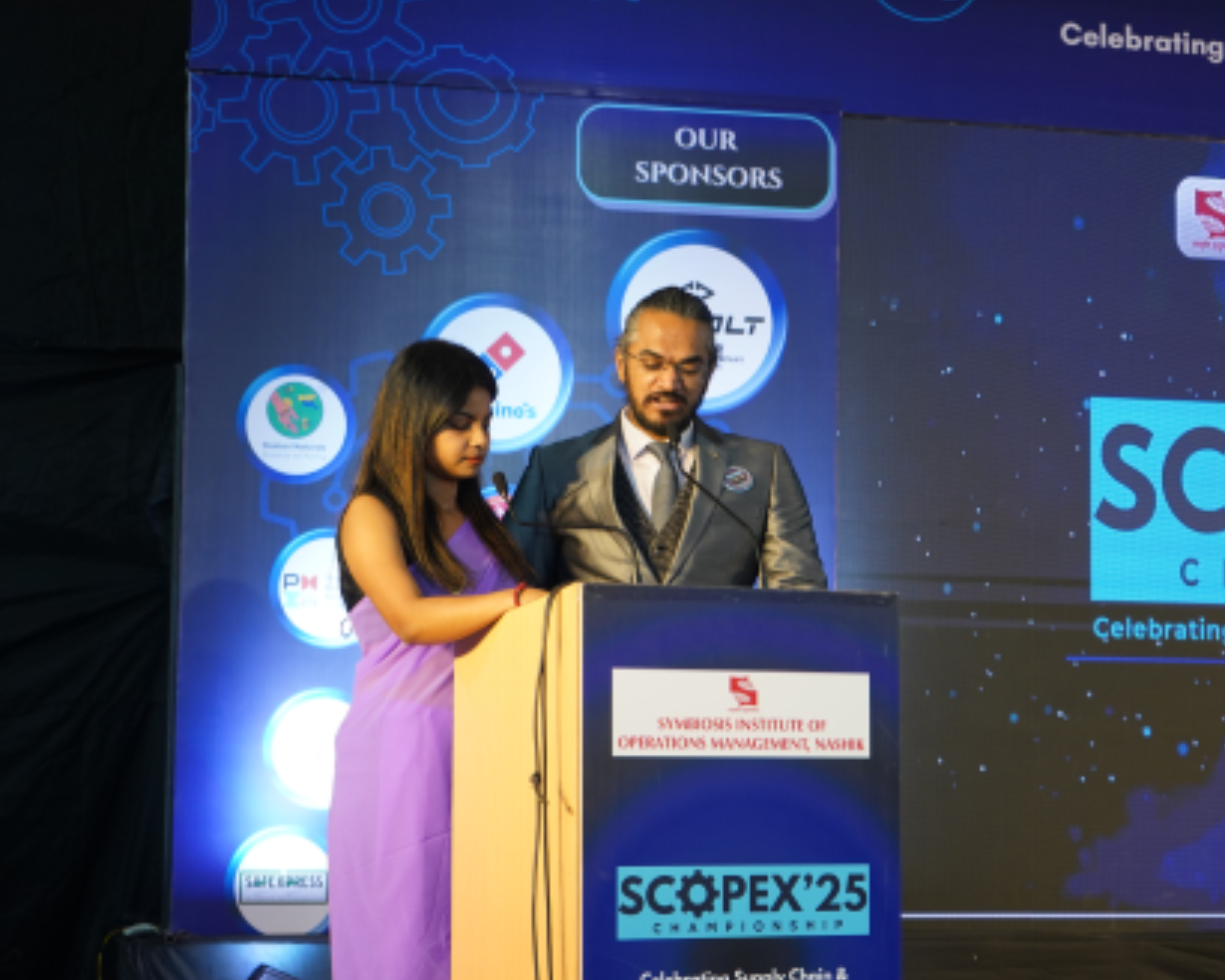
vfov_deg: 19.2
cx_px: 726
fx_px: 2900
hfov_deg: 23.8
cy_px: 486
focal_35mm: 80
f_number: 5.6
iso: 1600
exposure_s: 1/200
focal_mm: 70
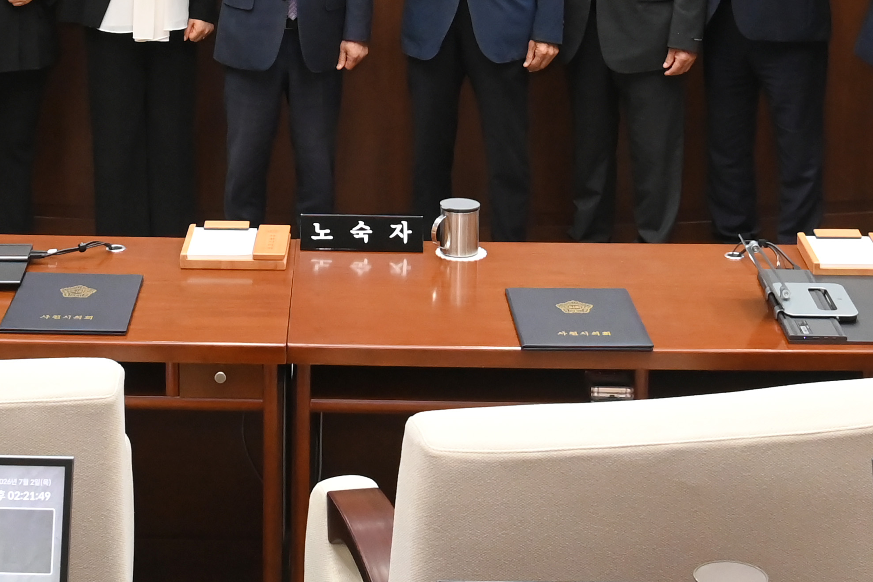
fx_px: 1916
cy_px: -207
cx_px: 293
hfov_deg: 25.5
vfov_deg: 16.2
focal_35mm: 79
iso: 5000
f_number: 6.3
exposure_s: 1/250
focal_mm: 28
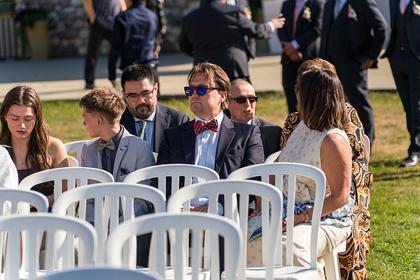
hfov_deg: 13.7
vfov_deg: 9.2
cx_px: 210
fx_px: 1750
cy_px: 140
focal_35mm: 150
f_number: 4
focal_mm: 150
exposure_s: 1/2000
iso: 250
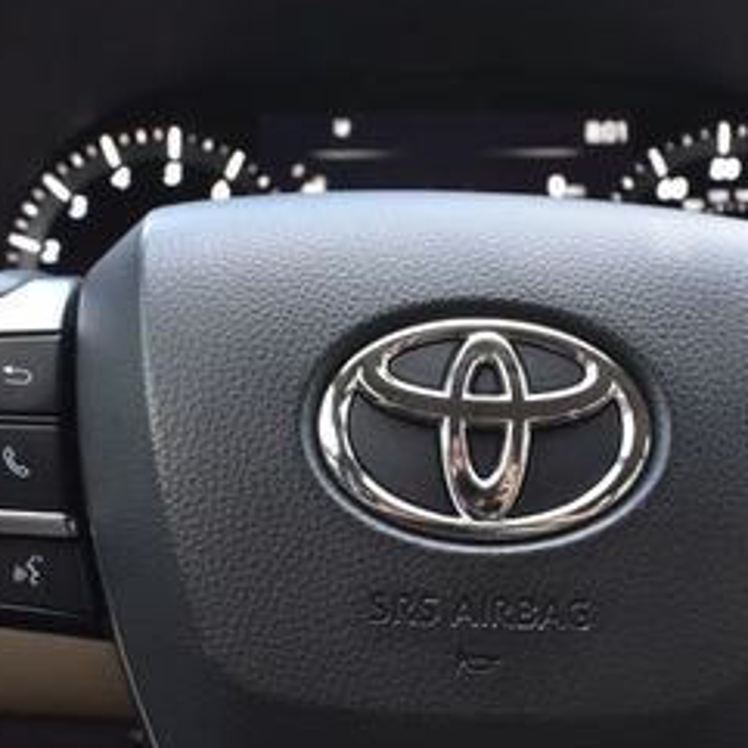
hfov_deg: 28.0
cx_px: 475
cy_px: 472
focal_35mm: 61
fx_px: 1491
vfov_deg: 28.0
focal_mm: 18
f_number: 6.3
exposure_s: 1/15
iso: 1100
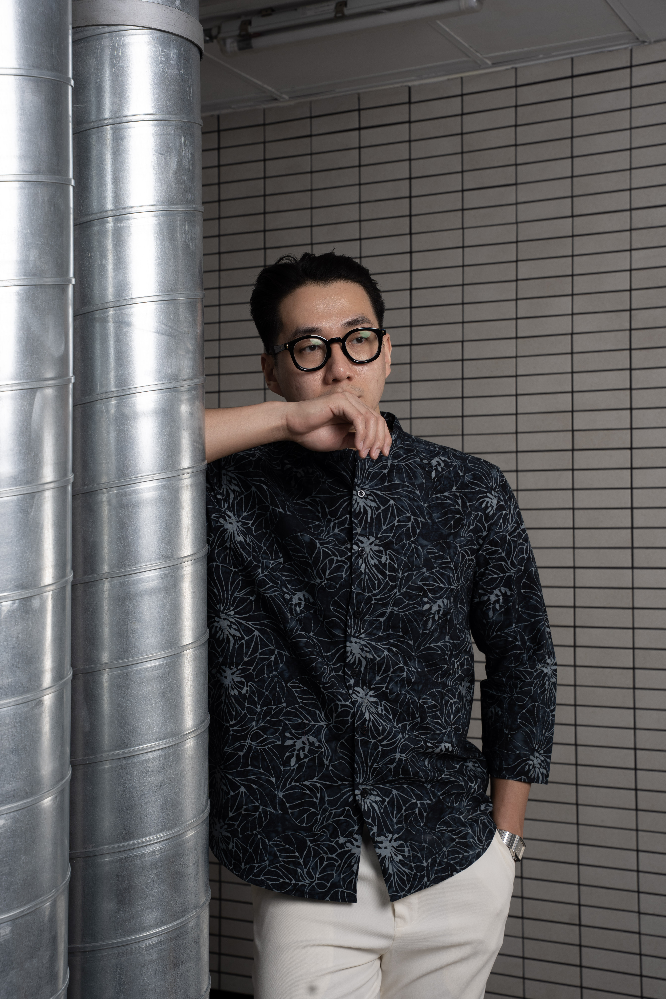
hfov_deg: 26.2
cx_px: 333
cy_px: 500
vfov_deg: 38.5
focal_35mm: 52
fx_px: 1429
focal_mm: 51.5
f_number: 8
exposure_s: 1/125
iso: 160
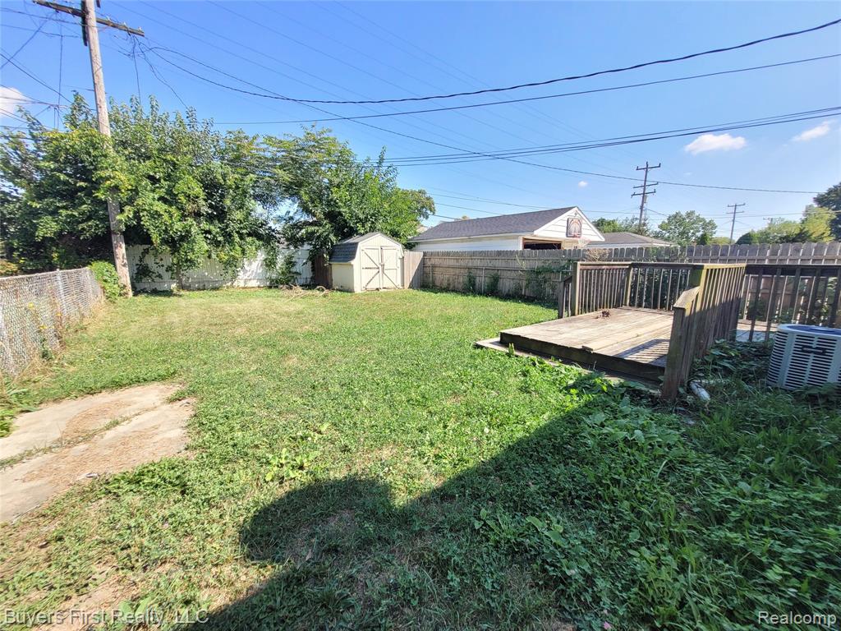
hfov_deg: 106.2
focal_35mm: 13
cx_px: 420
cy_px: 316
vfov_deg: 89.9
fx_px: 316
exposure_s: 1/501
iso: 40
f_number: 2.2
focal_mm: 1.74
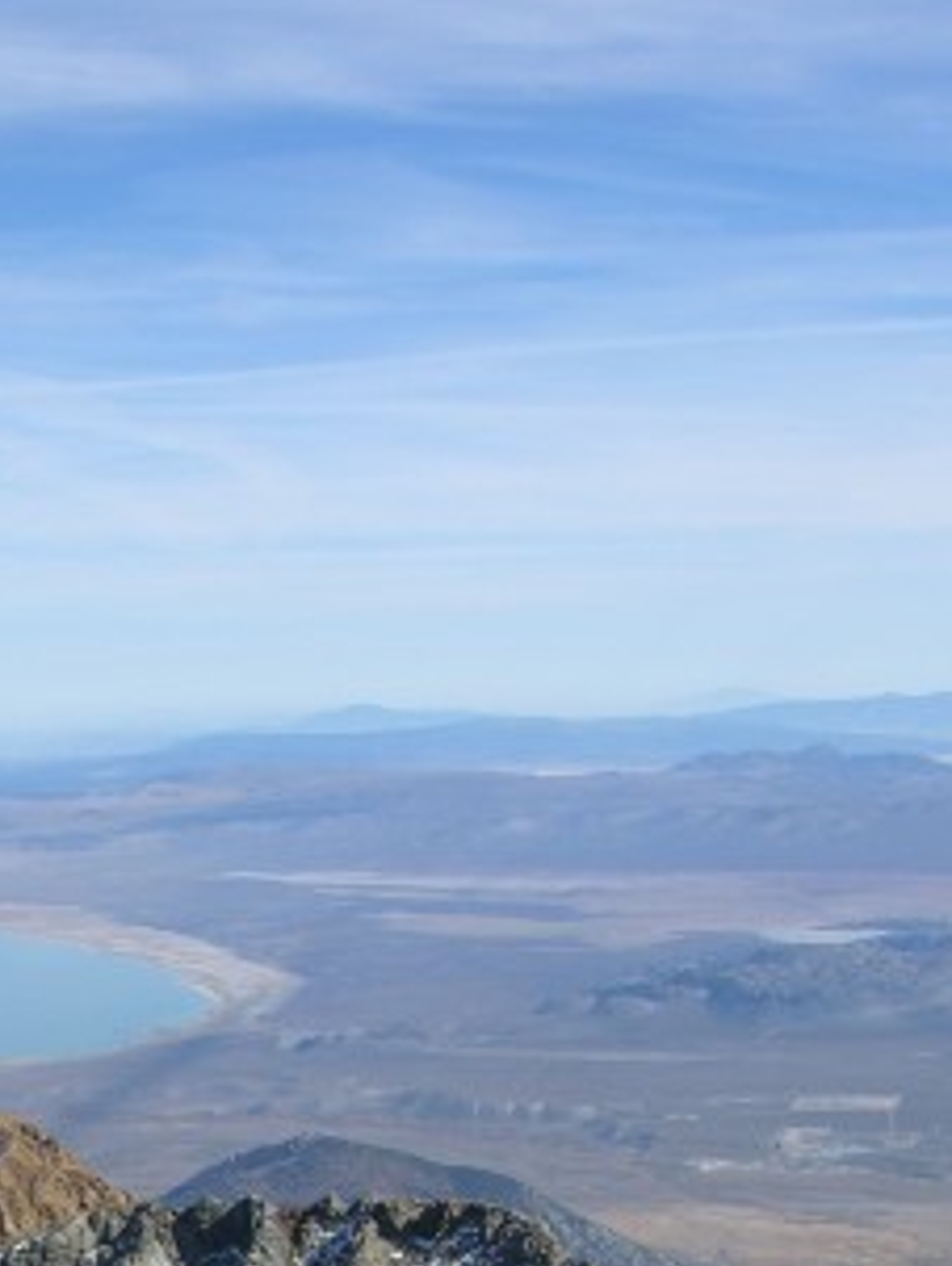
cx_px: -88
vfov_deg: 20.8
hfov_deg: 16.2
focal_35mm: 89
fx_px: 3259
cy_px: 1450
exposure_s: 1/200
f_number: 7.1
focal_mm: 8.9
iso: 50
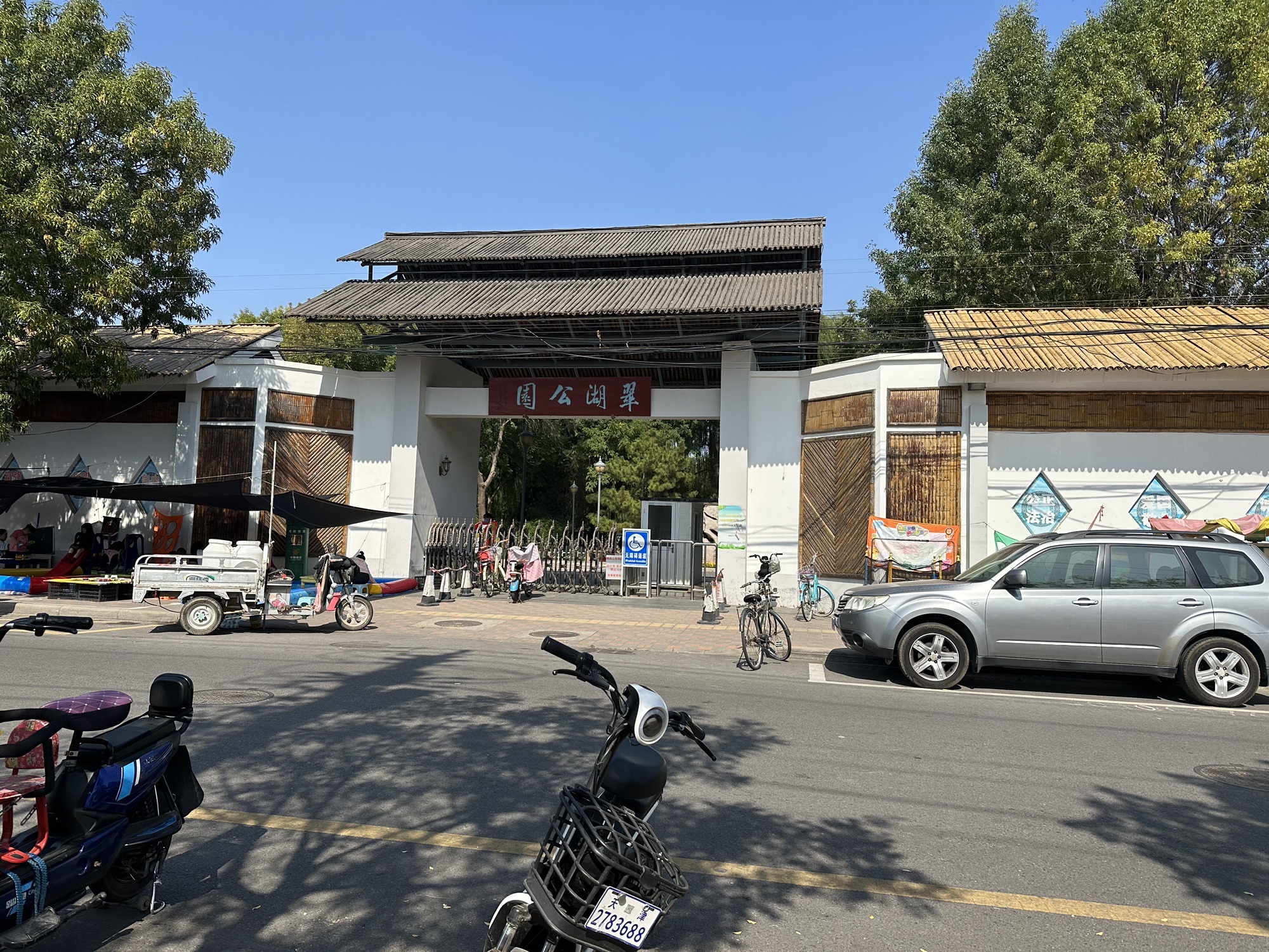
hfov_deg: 71.6
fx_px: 880
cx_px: 634
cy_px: 476
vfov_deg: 56.8
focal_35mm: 24
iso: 80
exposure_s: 1/4762
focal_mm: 6.86
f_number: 1.78
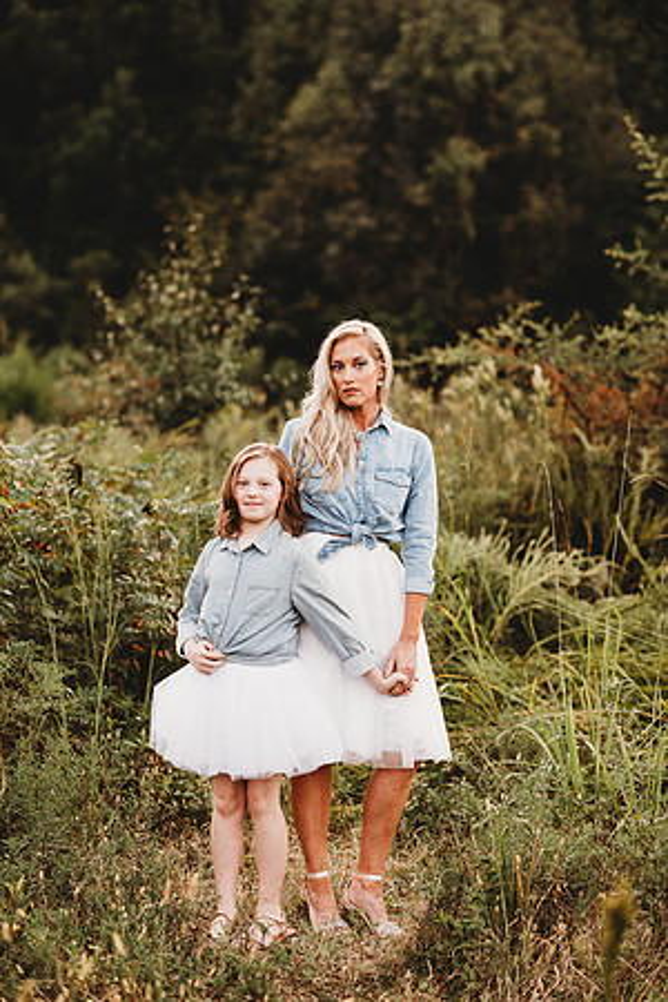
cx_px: 334
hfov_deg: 16.1
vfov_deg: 23.9
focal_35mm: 85
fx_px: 2366
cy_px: 501
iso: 125
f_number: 2.2
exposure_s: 1/200
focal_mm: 85
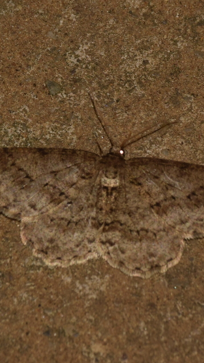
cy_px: 182
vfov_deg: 6.5
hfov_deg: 3.7
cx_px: 110
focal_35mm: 332
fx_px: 3195
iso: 100
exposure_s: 1/200
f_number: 14
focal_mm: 140
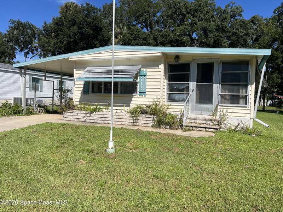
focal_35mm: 26
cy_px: 106
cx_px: 142
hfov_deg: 67.3
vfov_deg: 53.1
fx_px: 213
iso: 50
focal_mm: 5.7
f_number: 1.5
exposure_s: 1/6211
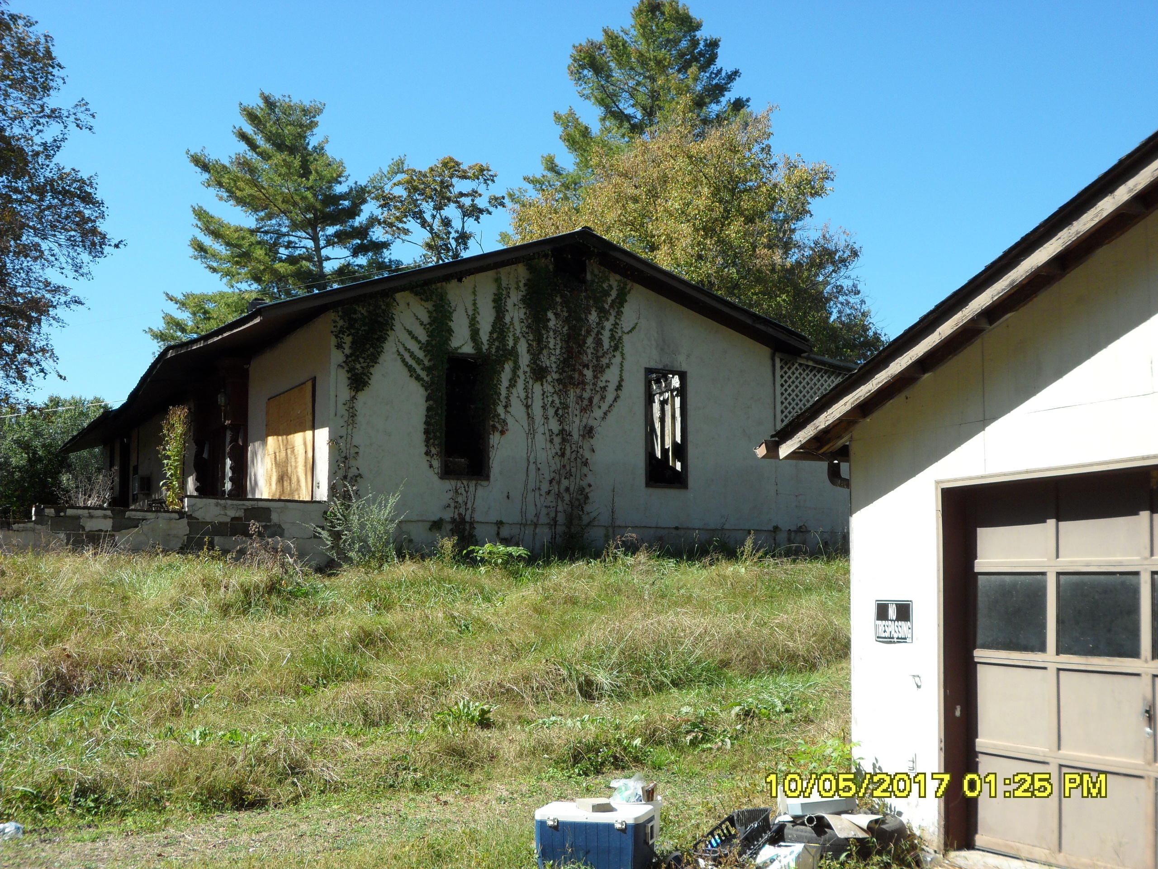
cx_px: 579
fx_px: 1472
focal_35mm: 44
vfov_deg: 32.9
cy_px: 434
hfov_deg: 42.9
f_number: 4.5
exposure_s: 1/350
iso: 80
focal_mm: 7.8
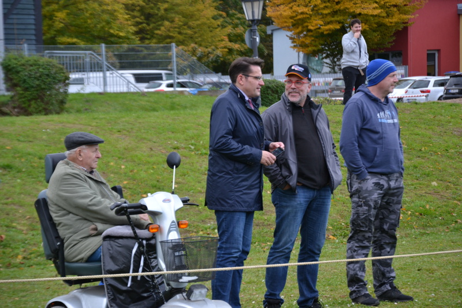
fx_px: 2021
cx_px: 231
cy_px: 154
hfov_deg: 13.0
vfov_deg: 8.7
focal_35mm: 158
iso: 400
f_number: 5.6
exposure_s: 1/200
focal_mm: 105
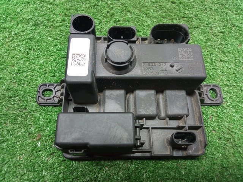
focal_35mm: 27
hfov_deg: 65.4
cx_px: 122
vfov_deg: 51.3
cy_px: 91
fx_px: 189
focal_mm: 3.79
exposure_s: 1/25
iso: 593
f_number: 2.2
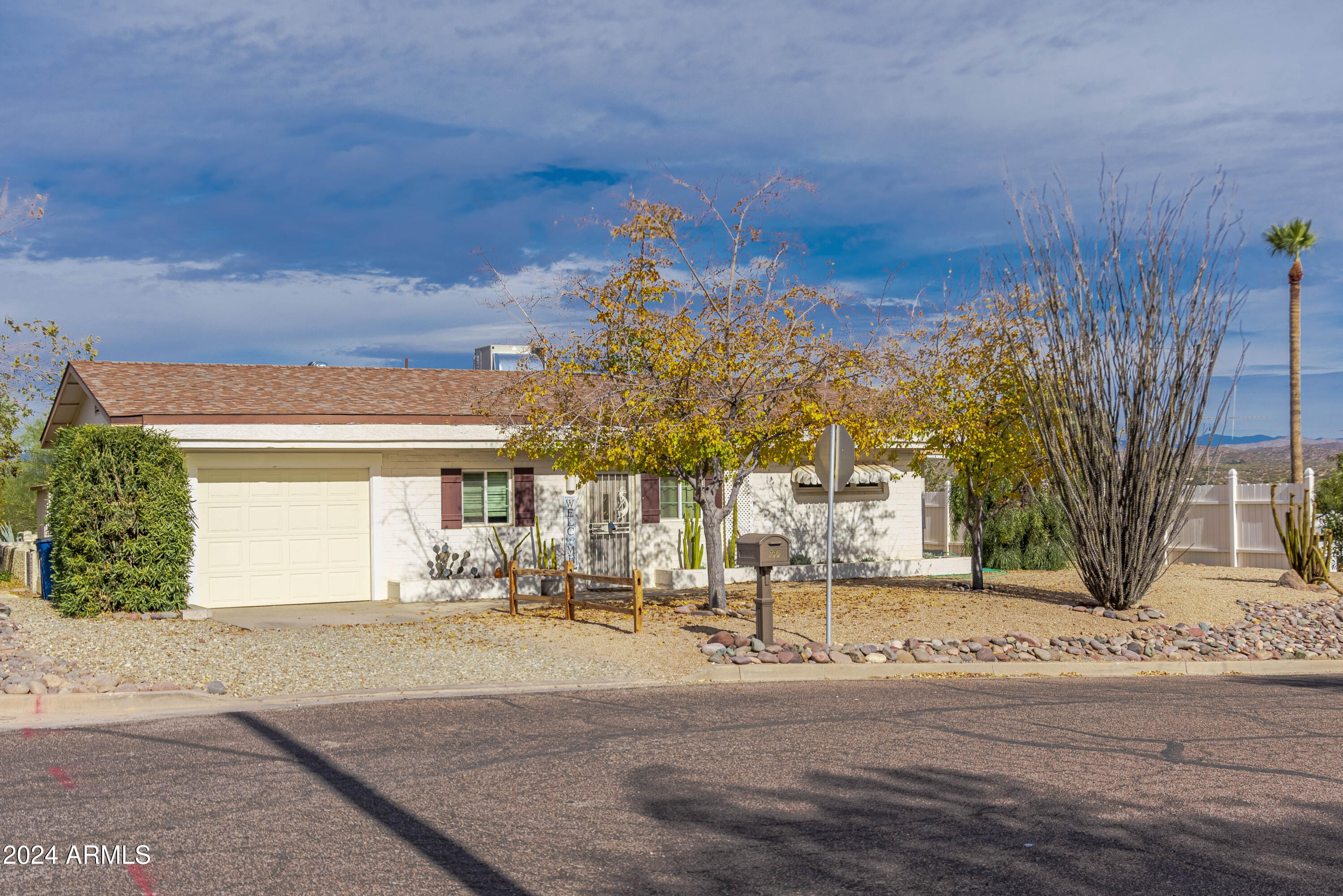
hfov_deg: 51.9
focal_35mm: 37
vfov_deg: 36.0
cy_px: 448
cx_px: 672
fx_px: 1381
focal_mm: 25
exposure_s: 1/8000
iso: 100
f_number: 8
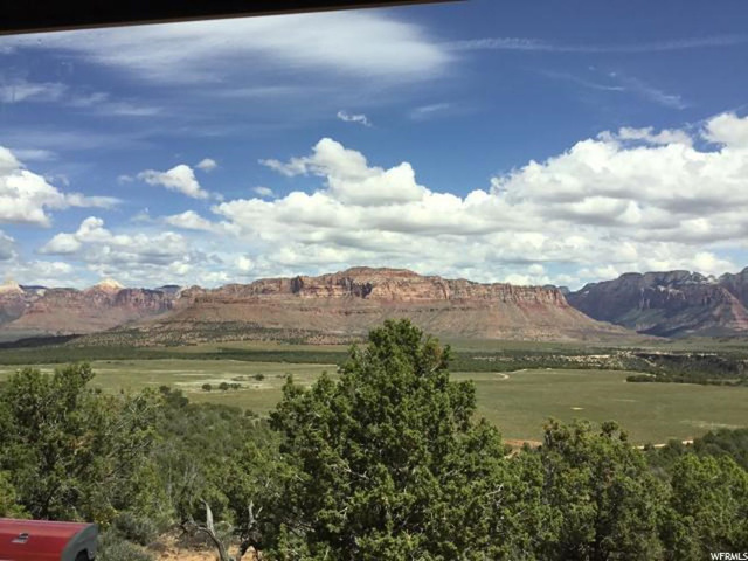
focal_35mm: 31
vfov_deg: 45.4
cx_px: 374
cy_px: 280
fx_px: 670
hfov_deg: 58.4
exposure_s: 1/529
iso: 25
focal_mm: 3.3
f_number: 2.4
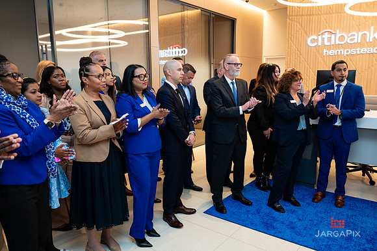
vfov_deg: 46.3
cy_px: 126
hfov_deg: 65.5
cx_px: 188
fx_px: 293
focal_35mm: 28
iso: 500
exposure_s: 1/200
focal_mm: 26.5
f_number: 3.2
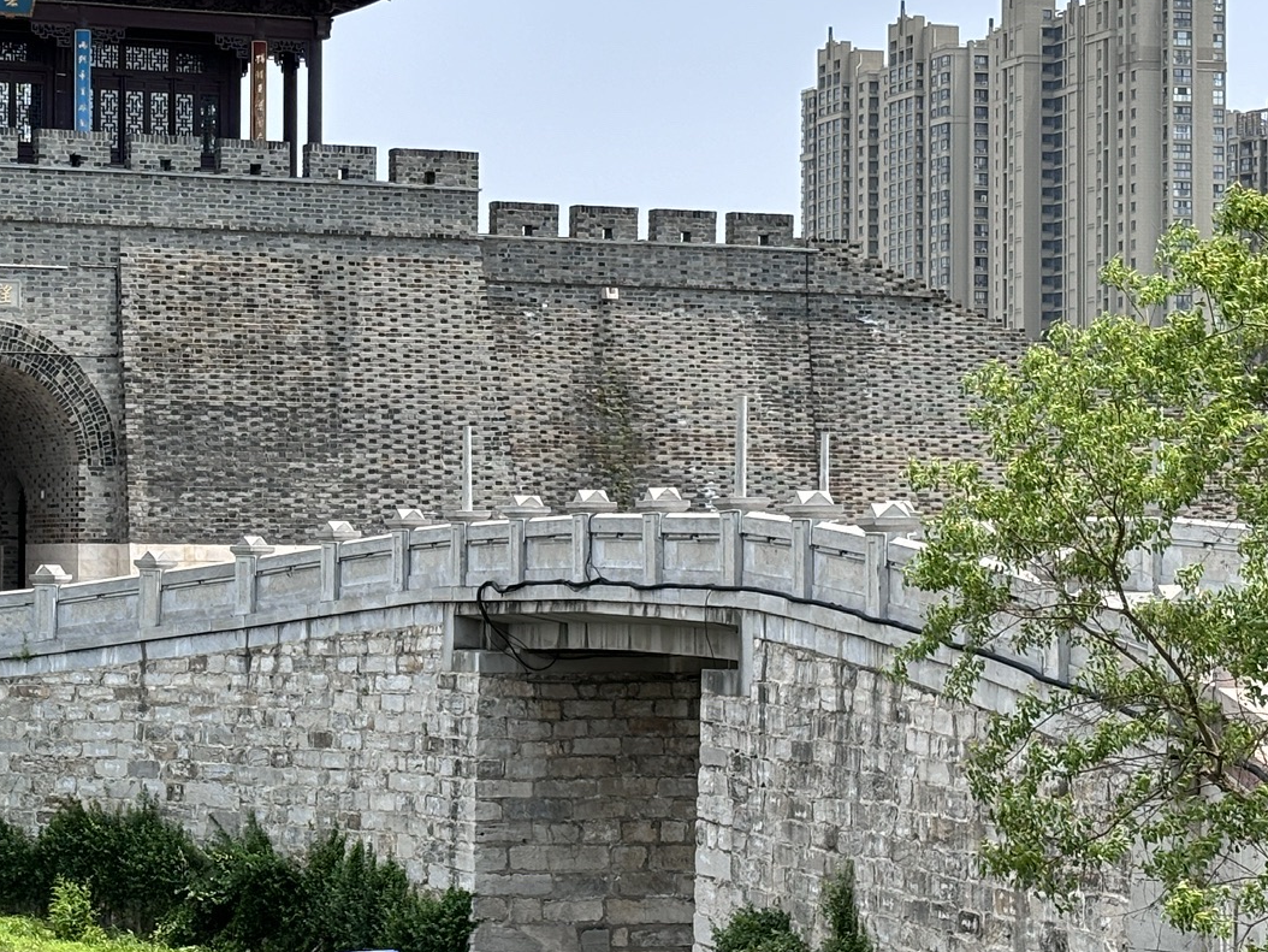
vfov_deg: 14.6
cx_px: 285
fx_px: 3701
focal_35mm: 101
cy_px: 407
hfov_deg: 19.3
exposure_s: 1/1845
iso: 40
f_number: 1.6
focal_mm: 5.96
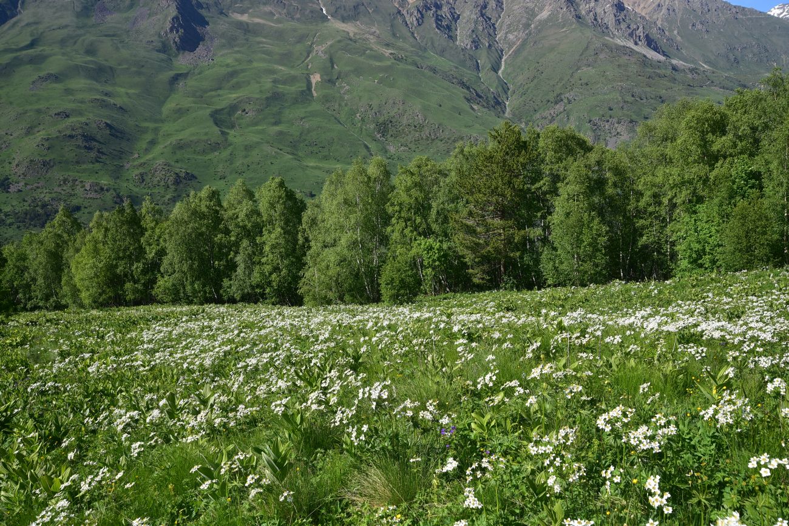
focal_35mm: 50
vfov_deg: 27.0
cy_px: 263
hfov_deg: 39.6
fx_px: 1096
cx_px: 394
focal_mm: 50
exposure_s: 1/160
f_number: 10
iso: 100
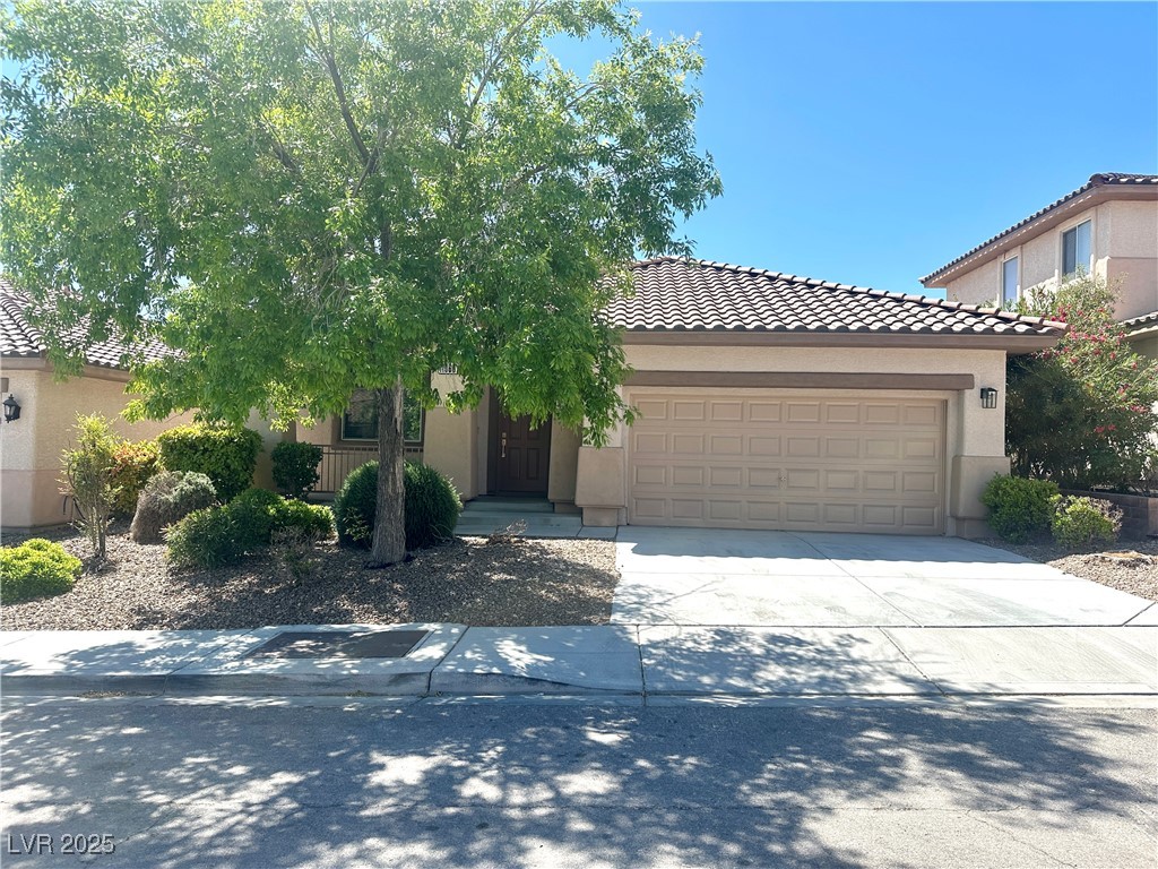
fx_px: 803
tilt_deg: +1.3
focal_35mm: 24
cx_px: 579
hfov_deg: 71.6
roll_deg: -1.9
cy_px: 434
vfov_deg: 56.8
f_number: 1.78
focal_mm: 6.86
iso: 80
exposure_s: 1/2882
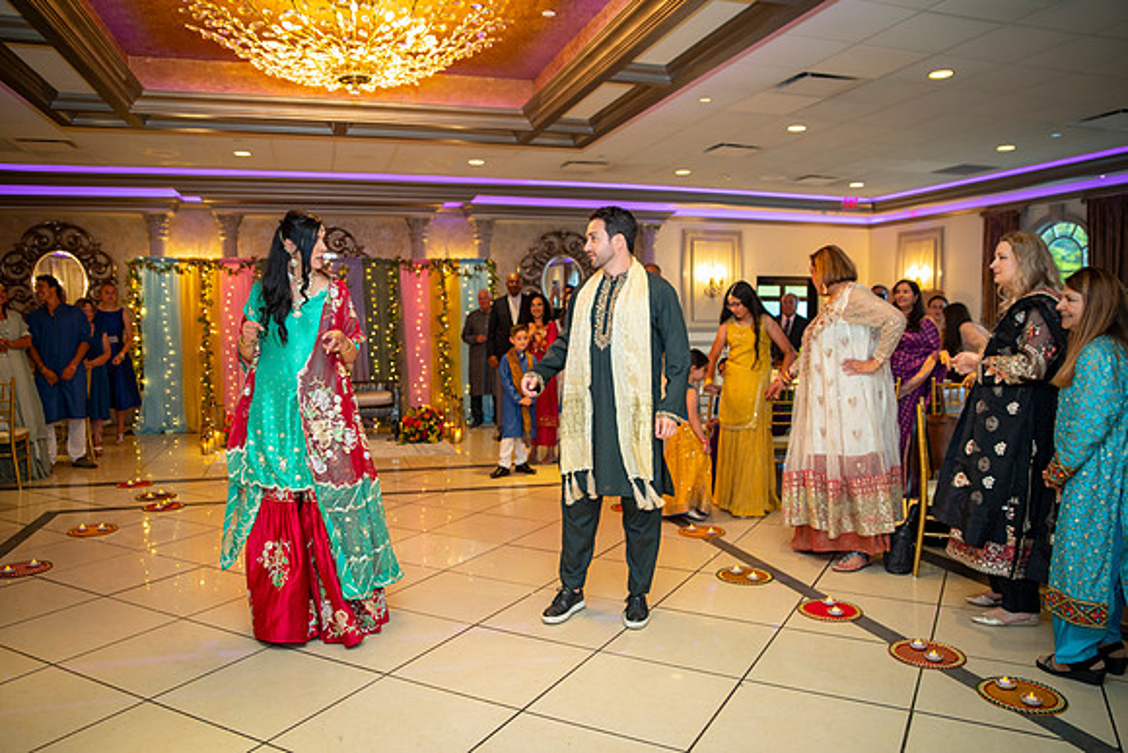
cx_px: 556
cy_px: 375
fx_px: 809
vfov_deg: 49.9
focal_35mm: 26
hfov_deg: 69.8
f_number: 2.8
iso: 1000
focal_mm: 24
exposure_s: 1/100
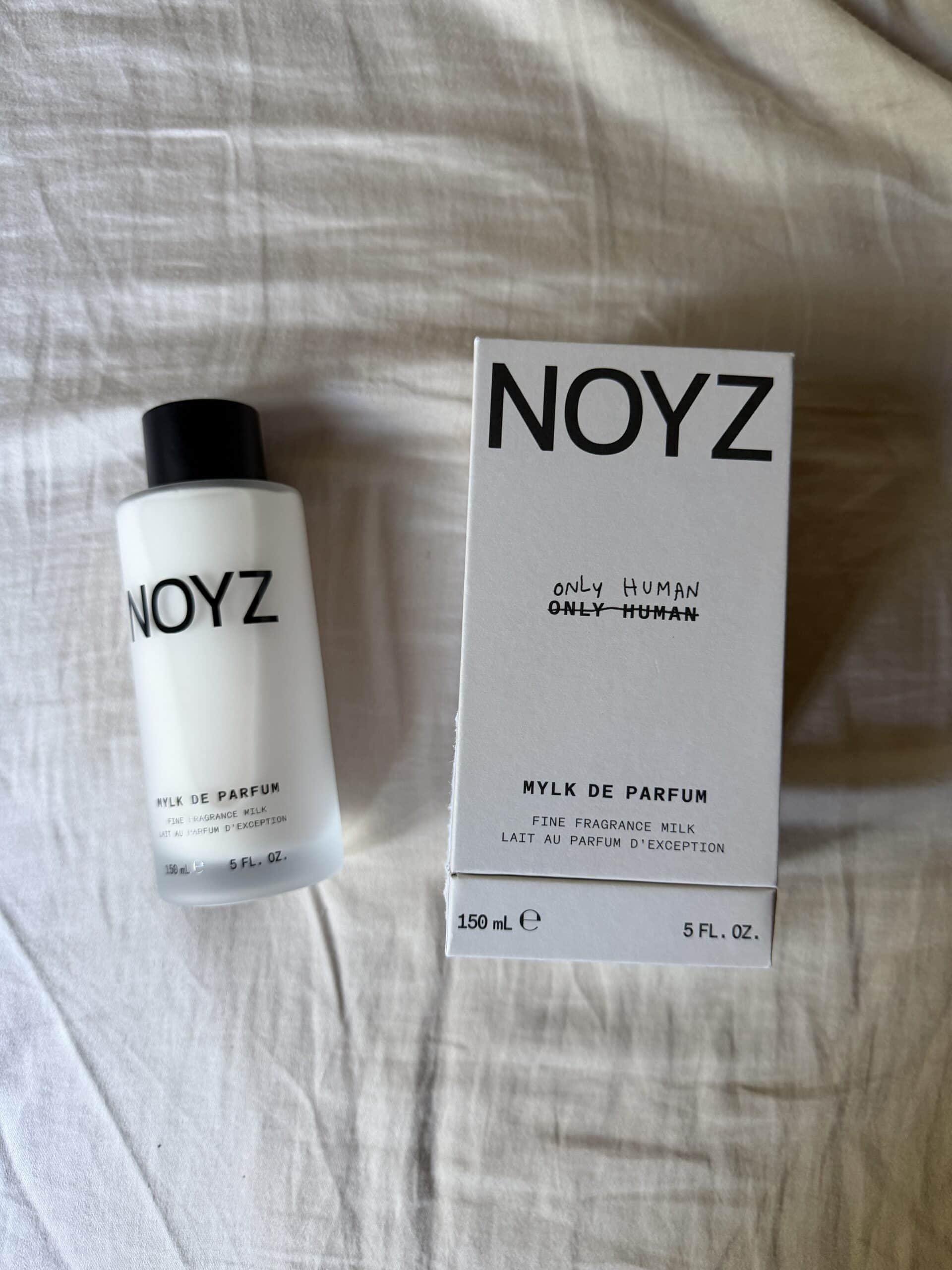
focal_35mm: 24
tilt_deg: -84.8
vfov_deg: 71.6
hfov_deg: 56.8
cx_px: 476
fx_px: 880
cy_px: 635
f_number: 1.78
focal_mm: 6.76
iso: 320
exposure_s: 1/60
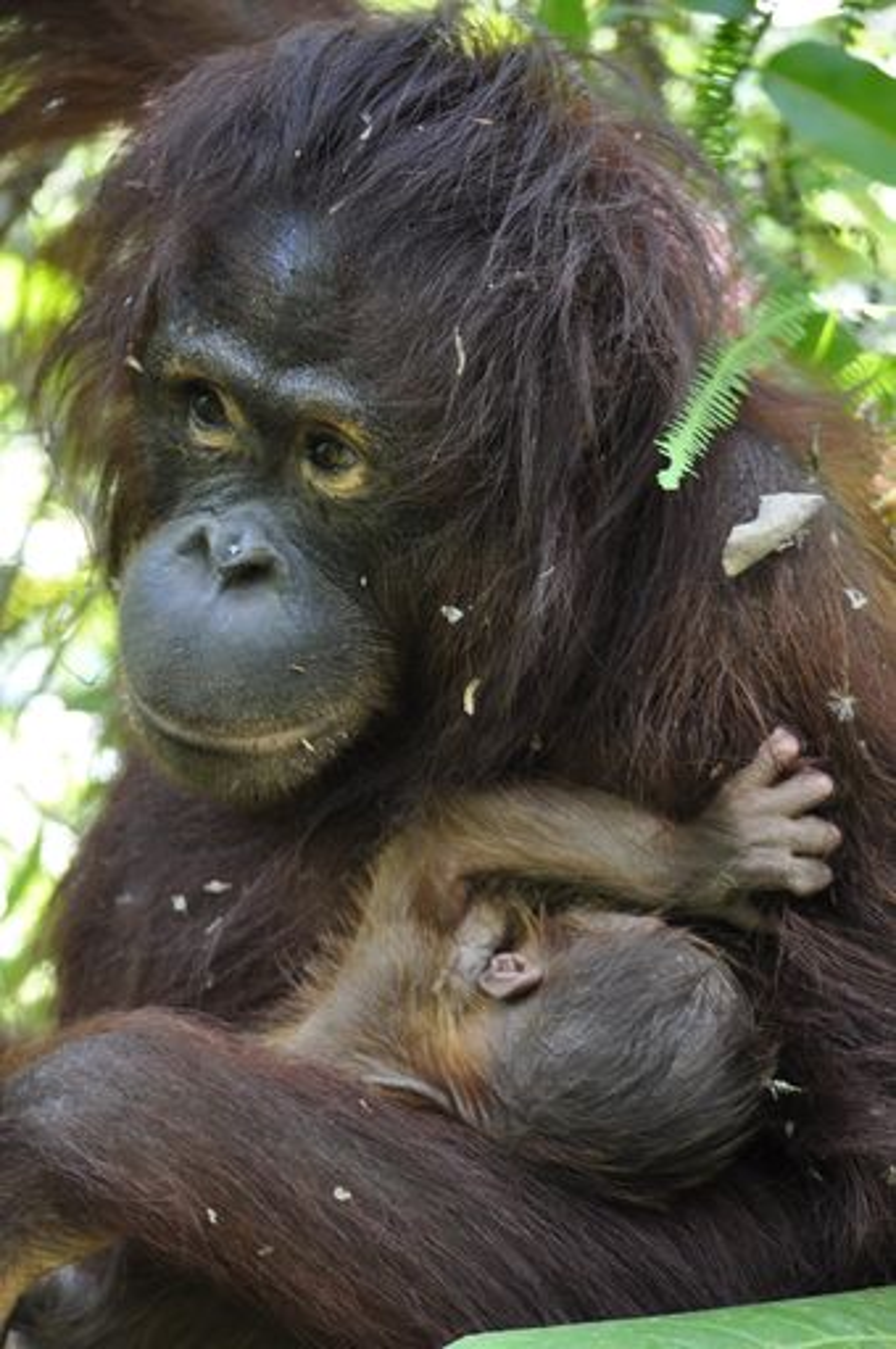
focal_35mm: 102
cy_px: 674
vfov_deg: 20.0
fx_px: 3818
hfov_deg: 13.4
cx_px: 448
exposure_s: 1/30
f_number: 4.5
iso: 250
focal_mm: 68
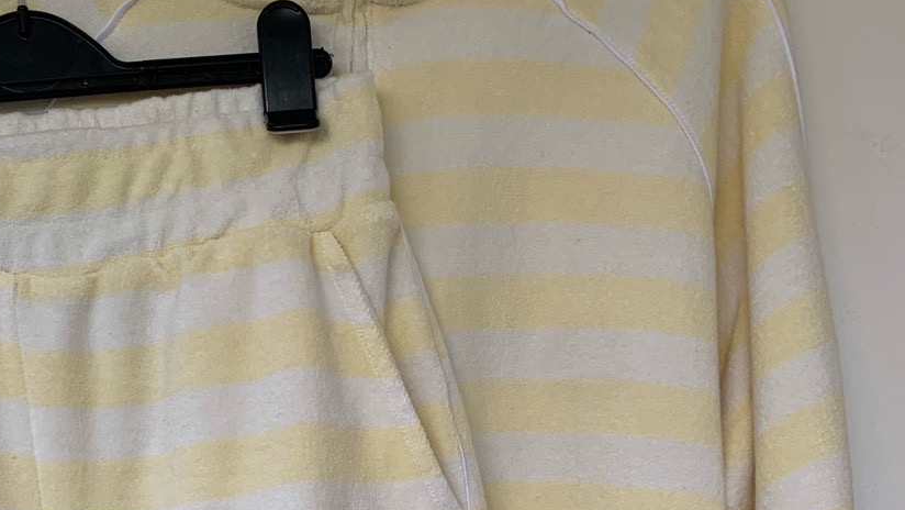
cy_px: 659
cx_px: 290
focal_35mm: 55
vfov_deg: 20.1
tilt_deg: -8.0
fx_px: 1320
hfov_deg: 37.4
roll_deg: -1.1
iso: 32
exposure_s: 1/121
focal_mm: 4.25
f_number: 1.8
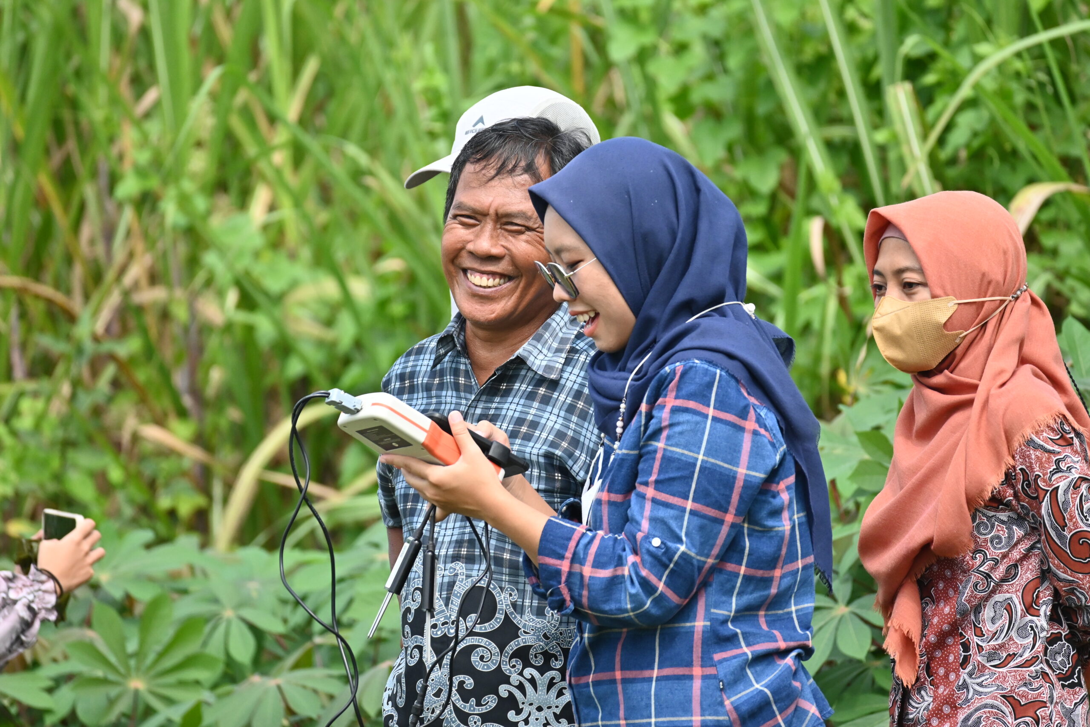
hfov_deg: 4.6
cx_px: 545
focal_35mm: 450
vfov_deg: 3.1
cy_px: 364
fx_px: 13625
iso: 1000
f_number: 5.6
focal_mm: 300
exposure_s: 1/2500
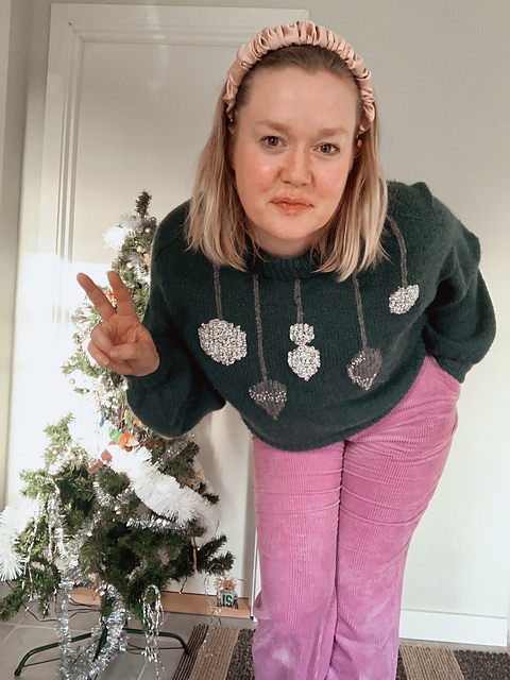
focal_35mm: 32
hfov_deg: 44.2
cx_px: 255
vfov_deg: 56.8
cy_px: 340
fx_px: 629
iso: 200
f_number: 2.2
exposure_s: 1/60
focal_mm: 2.87
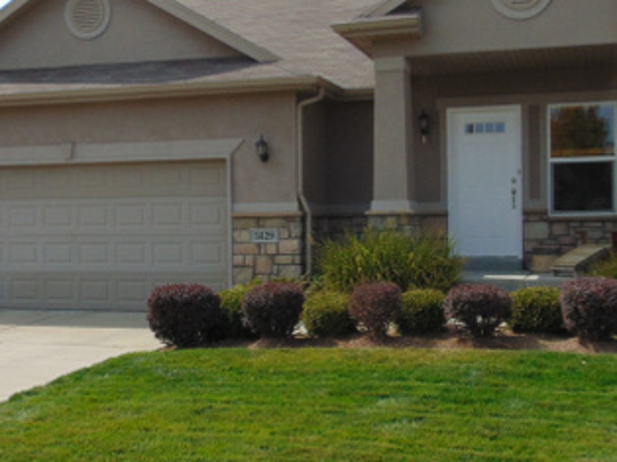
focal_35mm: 51
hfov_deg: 37.5
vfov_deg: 28.5
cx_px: 314
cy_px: 261
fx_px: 908
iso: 80
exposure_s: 1/250
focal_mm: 4.5
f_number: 7.7
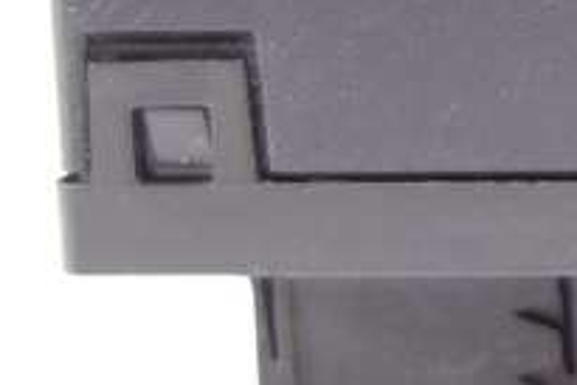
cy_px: -139
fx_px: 1796
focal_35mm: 112
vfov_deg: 11.9
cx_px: 1064
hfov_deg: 15.5
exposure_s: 1/30
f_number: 1.8
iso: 160
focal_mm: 10.4
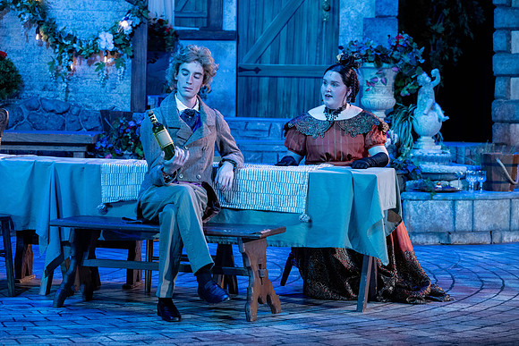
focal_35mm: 120
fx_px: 1730
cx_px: 260
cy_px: 173
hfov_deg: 17.1
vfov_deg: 11.4
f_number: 5
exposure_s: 1/160
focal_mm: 120
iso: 1250
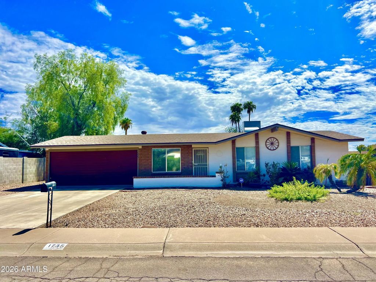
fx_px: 282
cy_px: 141
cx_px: 188
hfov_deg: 67.3
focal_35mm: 26
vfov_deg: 53.1
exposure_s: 1/8696
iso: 50
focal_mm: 5.7
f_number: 1.5
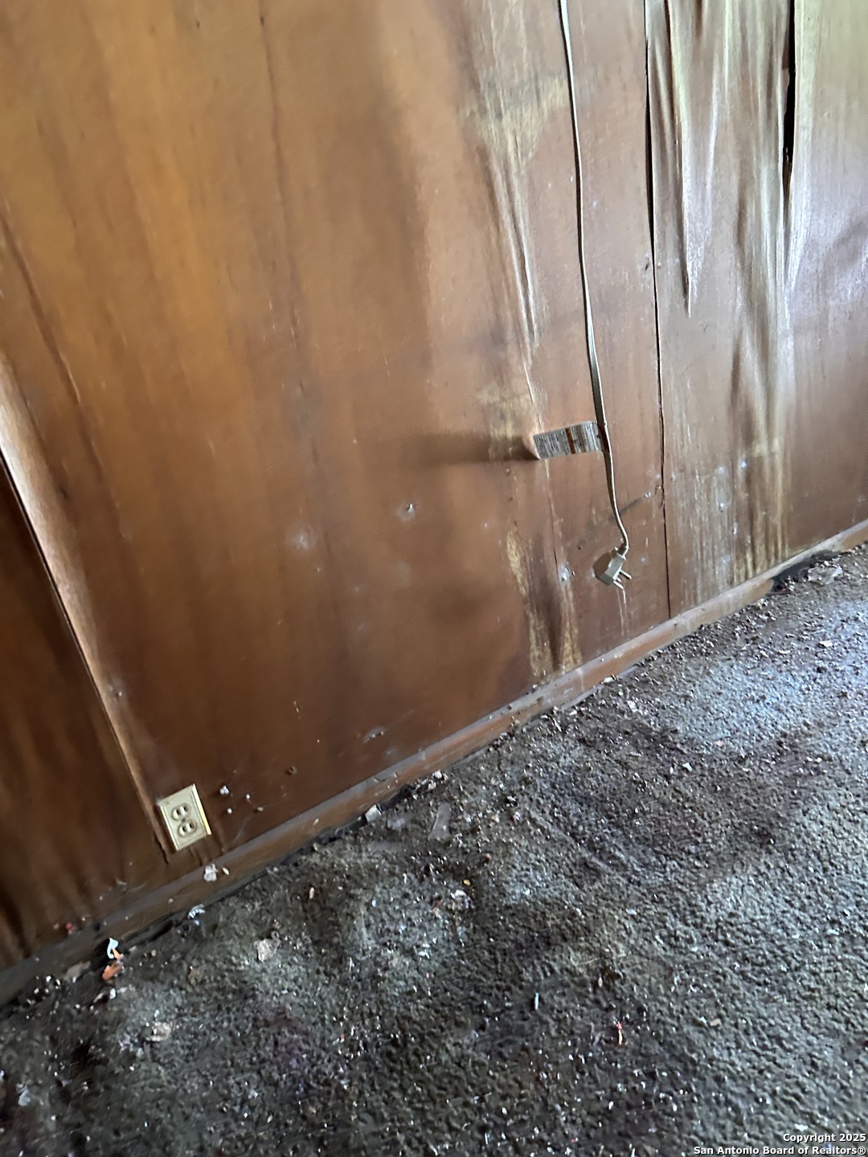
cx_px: 434
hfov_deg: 53.1
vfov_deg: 67.3
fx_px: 869
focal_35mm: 26
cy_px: 578
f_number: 1.5
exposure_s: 1/38
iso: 640
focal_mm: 5.7
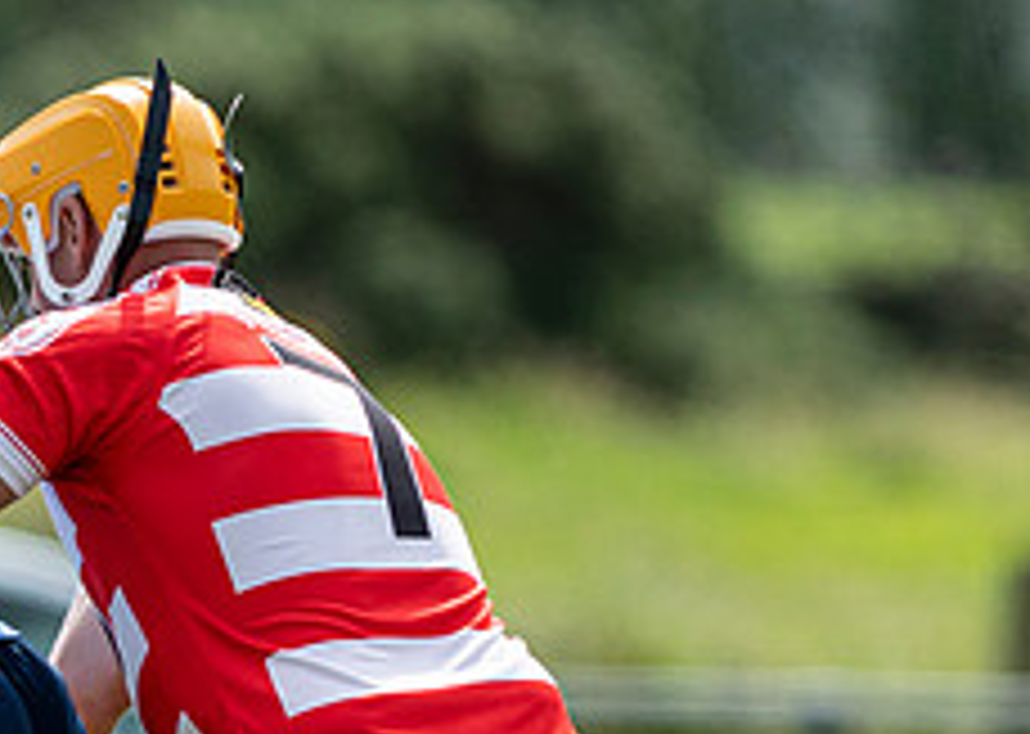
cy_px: 1023
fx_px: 45084
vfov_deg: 0.9
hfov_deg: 1.3
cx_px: -289
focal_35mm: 1543
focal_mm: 300
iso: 100
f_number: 2.8
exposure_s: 1/1600
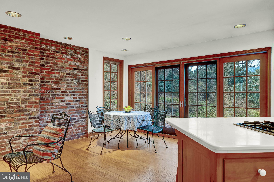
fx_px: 183
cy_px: 91
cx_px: 137
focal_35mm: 24
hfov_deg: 73.7
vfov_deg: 53.1
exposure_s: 1/5
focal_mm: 24
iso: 320
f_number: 8
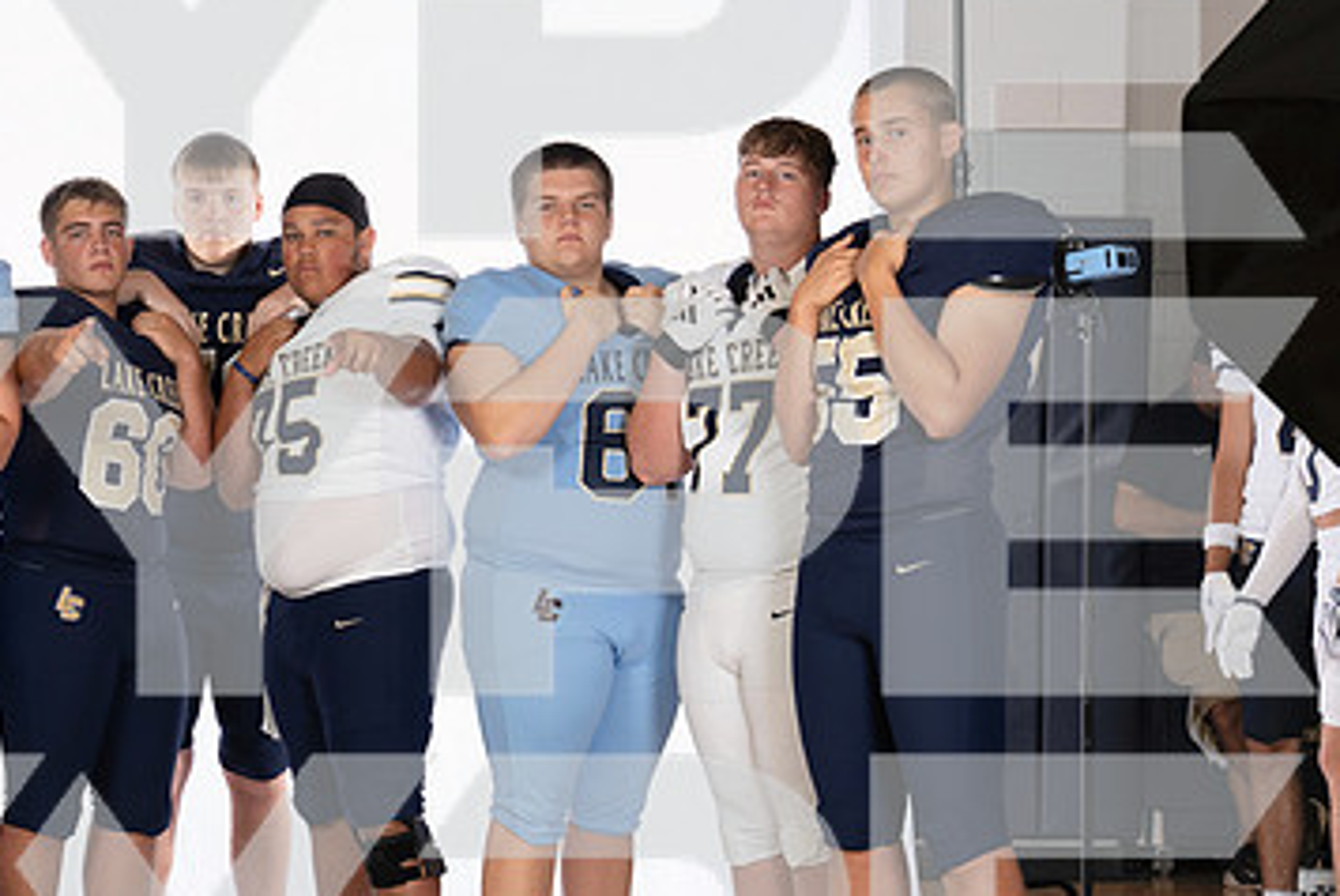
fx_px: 4247
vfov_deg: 12.0
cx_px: 358
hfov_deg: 17.8
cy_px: 499
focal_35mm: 114
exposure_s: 1/250
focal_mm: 70
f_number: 7.1
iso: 640
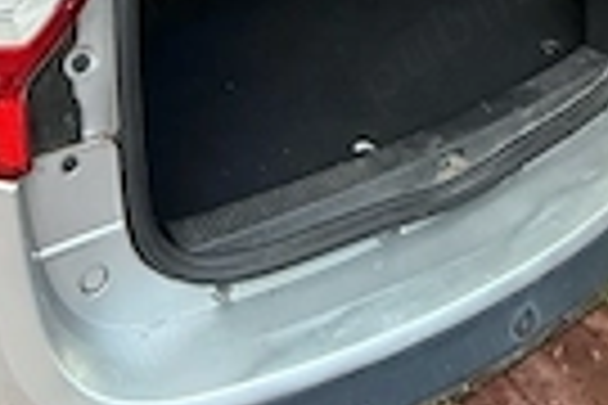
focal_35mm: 43
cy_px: -302
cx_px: 243
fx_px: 726
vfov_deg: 21.7
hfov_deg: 45.2
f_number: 2.2
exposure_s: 1/60
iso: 400
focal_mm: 2.22
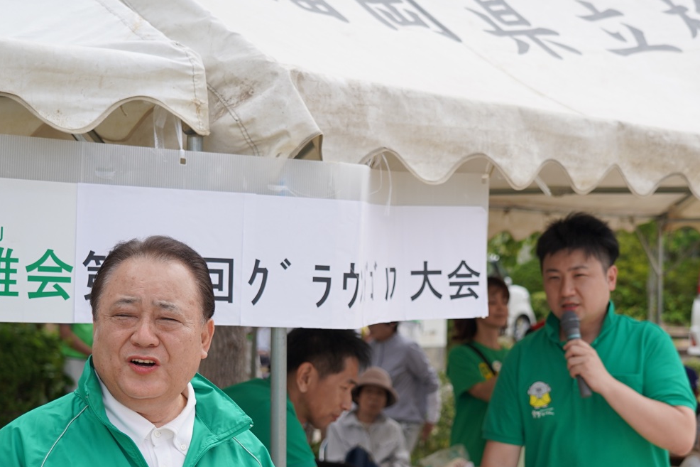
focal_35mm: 84
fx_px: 1633
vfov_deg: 16.1
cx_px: 426
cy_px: 377
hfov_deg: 24.1
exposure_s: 1/1000
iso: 100
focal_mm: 46
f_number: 4.5
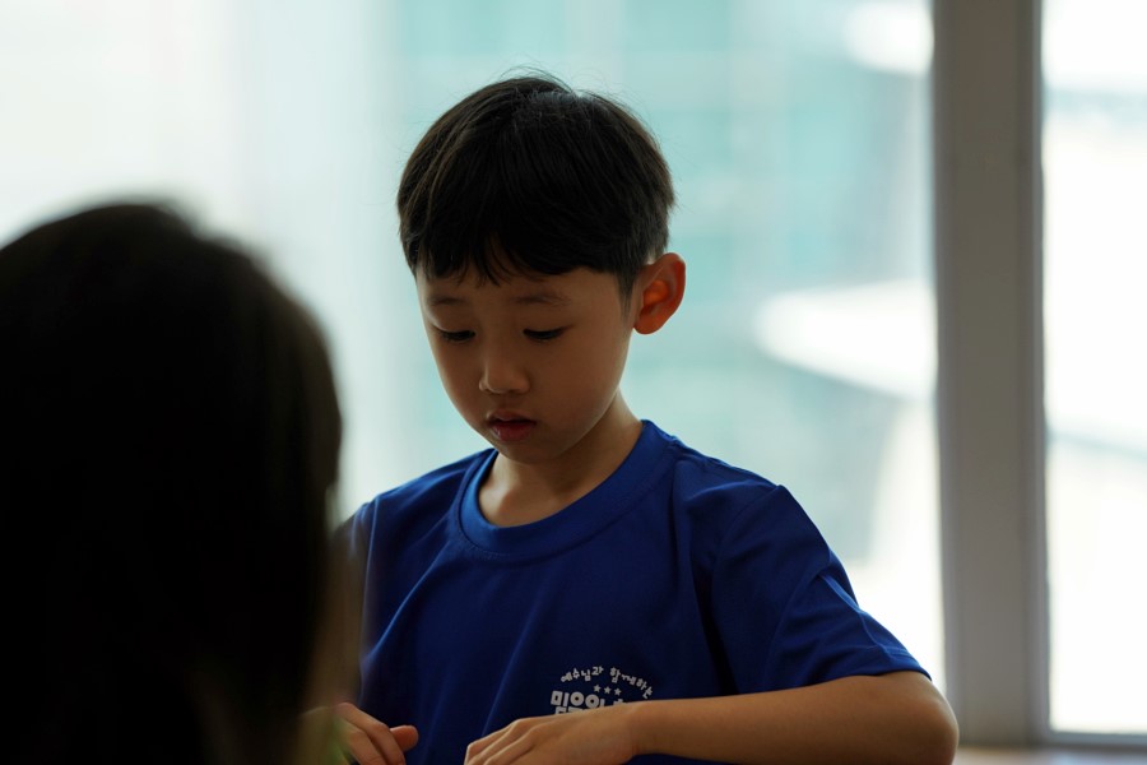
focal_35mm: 164
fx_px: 5225
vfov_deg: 8.4
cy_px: 382
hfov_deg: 12.5
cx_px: 574
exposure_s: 1/200
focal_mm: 164
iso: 400
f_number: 4
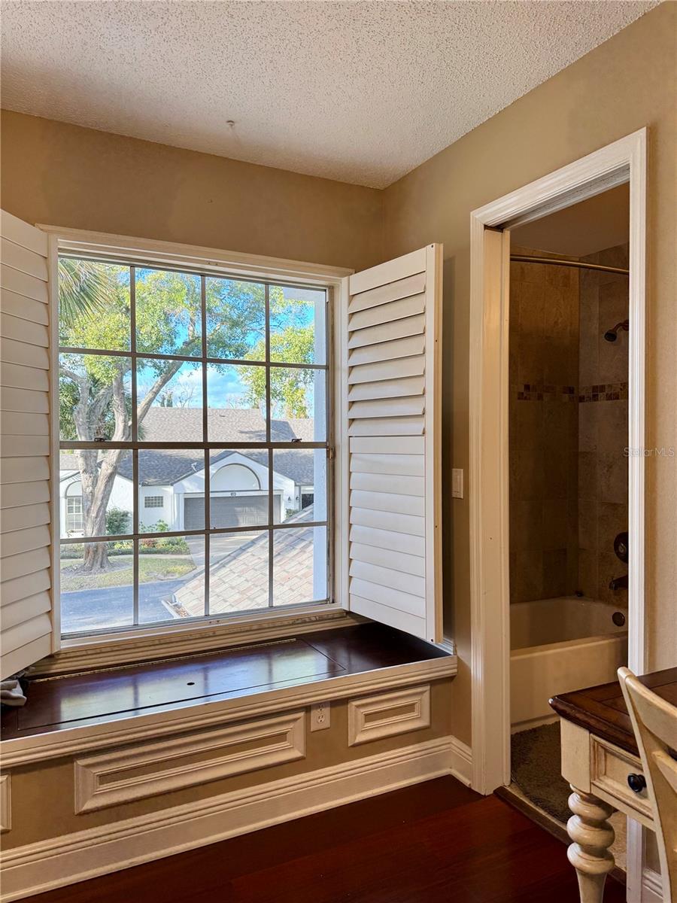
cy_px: 452
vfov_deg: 71.6
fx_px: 626
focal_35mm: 24
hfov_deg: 56.8
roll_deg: +0.1
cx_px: 338
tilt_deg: -0.9
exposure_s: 1/151
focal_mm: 6.76
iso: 64
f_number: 1.78
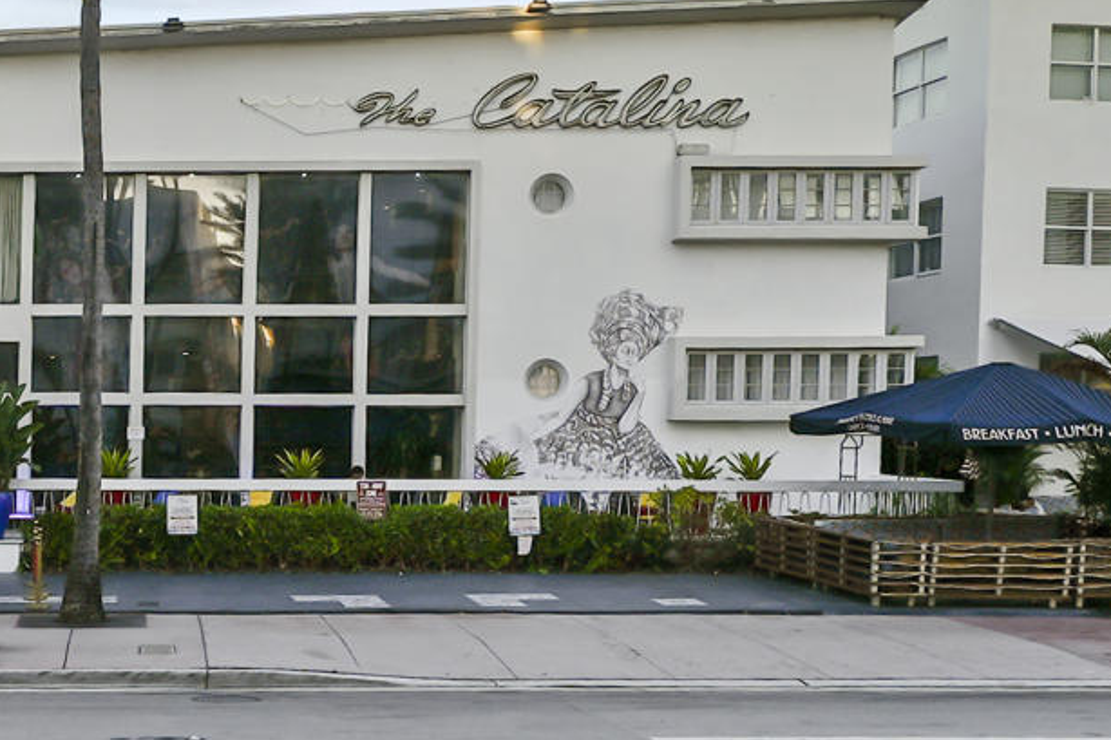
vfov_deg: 26.0
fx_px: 1543
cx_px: 125
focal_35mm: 50
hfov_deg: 37.2
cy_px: 55
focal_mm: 16
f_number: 5
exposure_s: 1/160
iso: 80
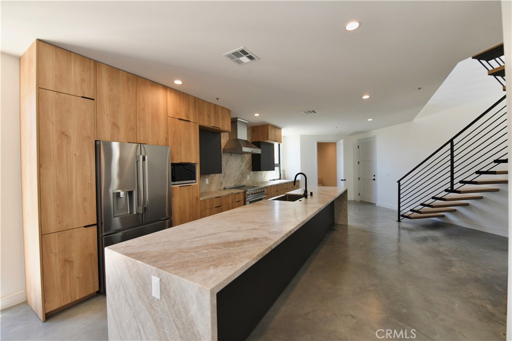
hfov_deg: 104.2
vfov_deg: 81.2
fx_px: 199
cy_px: 170
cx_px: 256
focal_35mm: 14
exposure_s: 1/160
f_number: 6.3
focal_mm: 14
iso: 1000
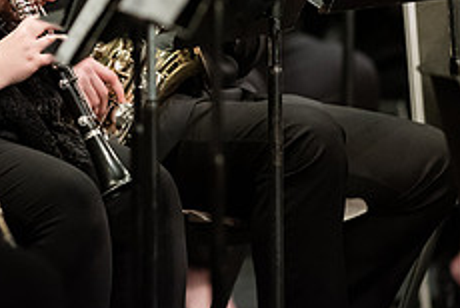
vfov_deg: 1.8
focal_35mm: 755
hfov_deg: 2.7
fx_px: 9659
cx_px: -82
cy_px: -65
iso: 4000
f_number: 3.5
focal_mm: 300
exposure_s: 1/250
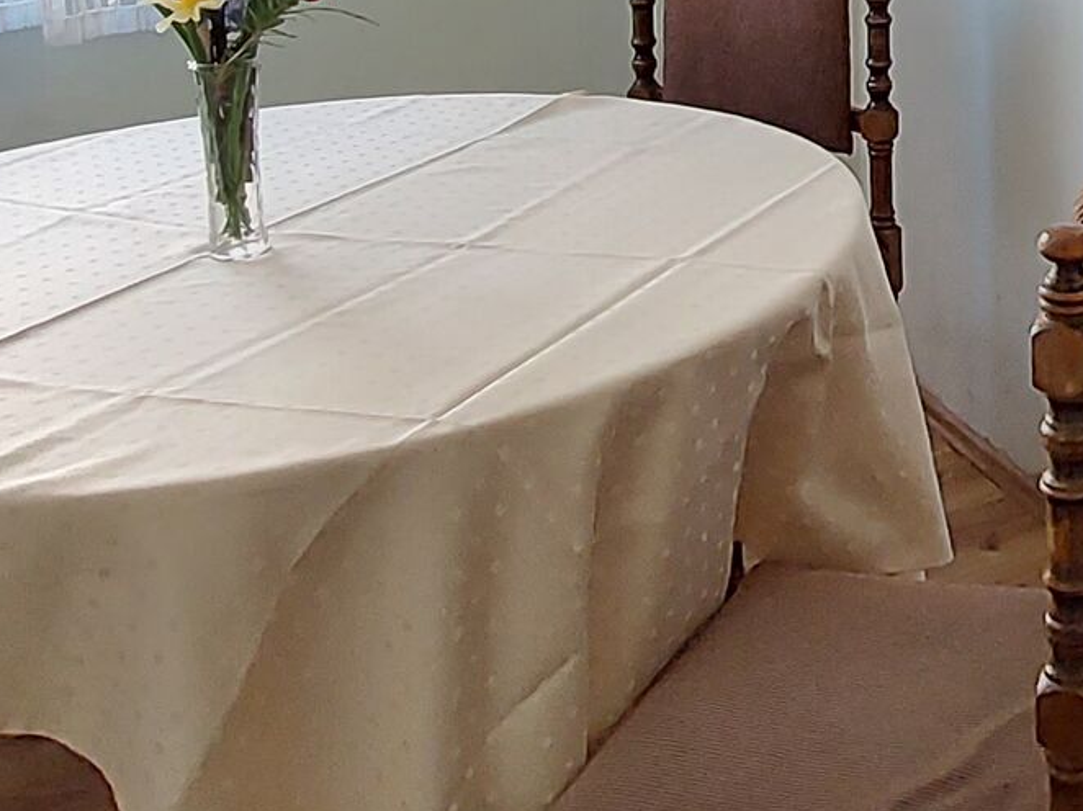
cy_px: -160
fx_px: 1720
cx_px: 1191
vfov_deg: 24.1
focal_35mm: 55
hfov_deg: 31.1
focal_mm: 1.74
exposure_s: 1/50
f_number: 2.2
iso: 125
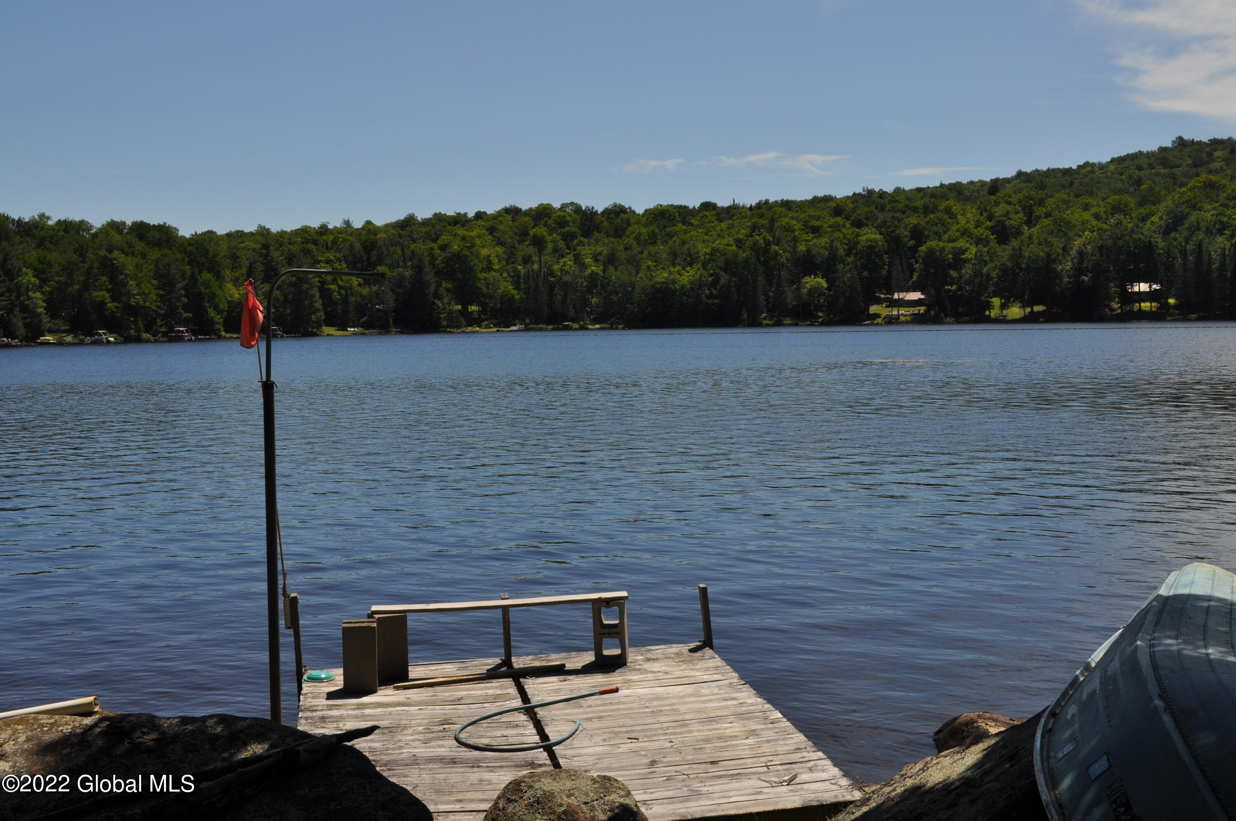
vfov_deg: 30.8
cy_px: 410
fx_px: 1492
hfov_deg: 45.0
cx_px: 618
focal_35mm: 44
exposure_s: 1/500
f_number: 11
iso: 200
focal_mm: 29
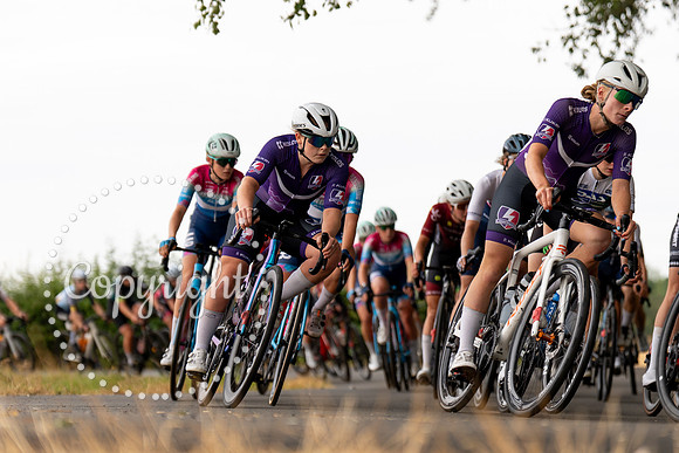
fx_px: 3510
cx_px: 280
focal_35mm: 186
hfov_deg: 11.0
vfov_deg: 7.4
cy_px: 242
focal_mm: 115
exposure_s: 1/1000
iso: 400
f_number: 2.8
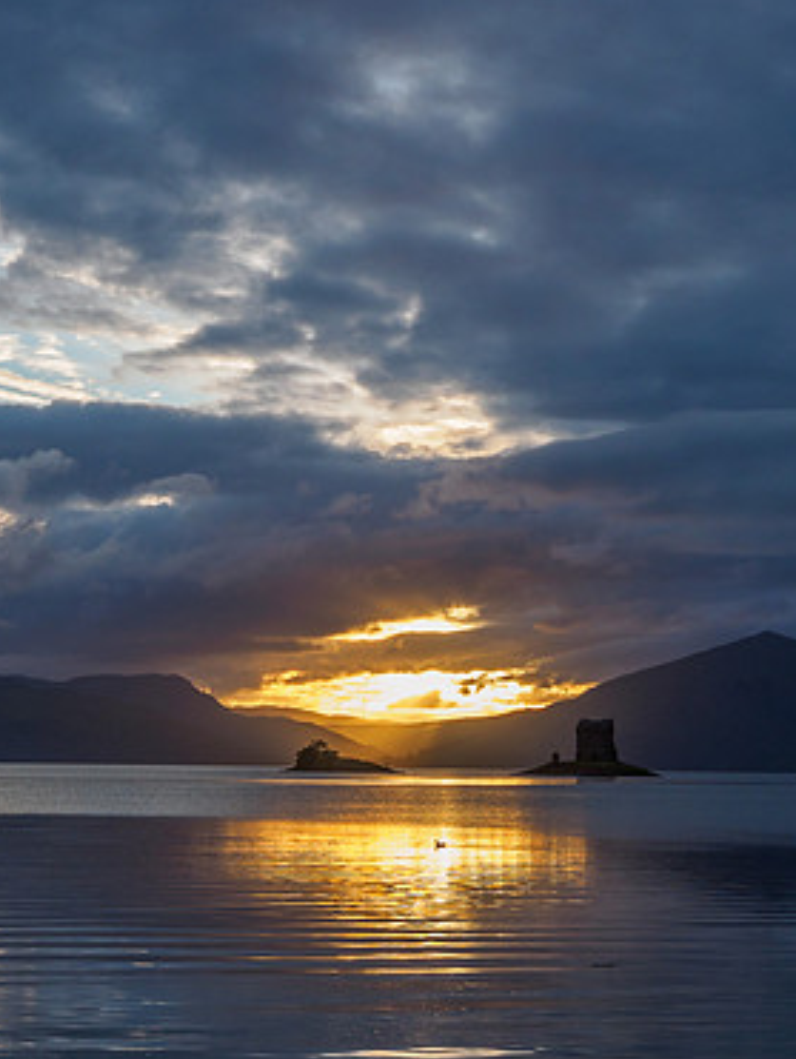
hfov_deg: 19.4
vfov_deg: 25.6
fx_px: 2326
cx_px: 303
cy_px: 572
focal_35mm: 76
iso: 200
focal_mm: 18
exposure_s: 1/200
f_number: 7.1
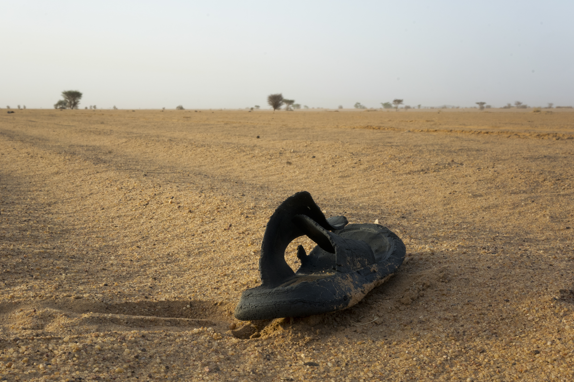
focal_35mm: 47
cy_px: 192
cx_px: 248
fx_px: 749
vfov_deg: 28.6
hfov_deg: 41.8
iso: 640
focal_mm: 35
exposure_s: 1/50
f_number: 22
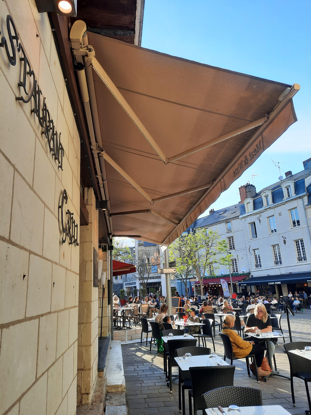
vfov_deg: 69.4
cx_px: 156
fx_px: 299
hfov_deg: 54.9
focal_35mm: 25
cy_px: 208
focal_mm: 4.6
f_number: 2
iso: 32
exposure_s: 1/238
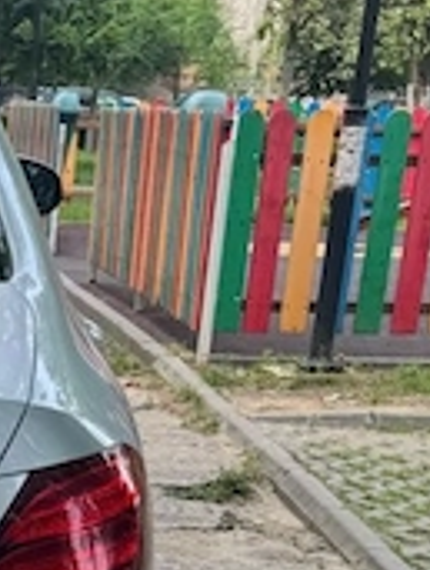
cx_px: -433
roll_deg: -0.5
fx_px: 1848
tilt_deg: -22.0
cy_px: 897
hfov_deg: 11.8
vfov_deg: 15.9
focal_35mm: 112
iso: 64
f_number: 1.78
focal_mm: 6.76
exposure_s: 1/236
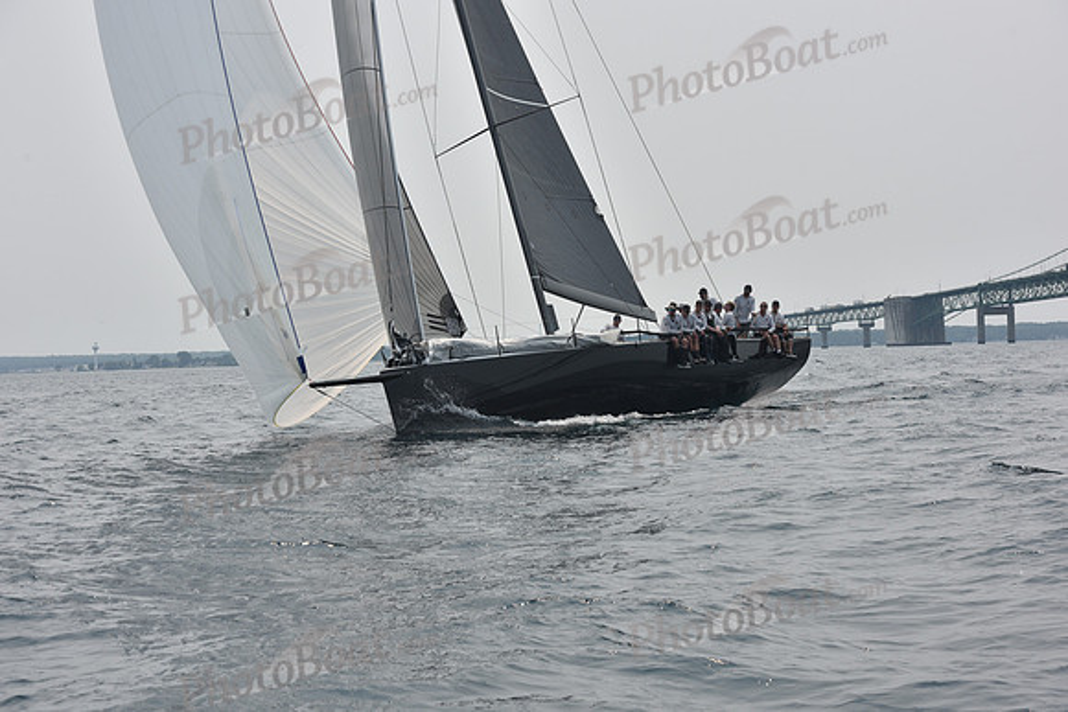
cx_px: 534
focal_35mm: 70
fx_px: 2077
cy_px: 356
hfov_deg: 28.8
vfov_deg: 19.5
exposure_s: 1/1250
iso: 250
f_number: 9
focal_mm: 70
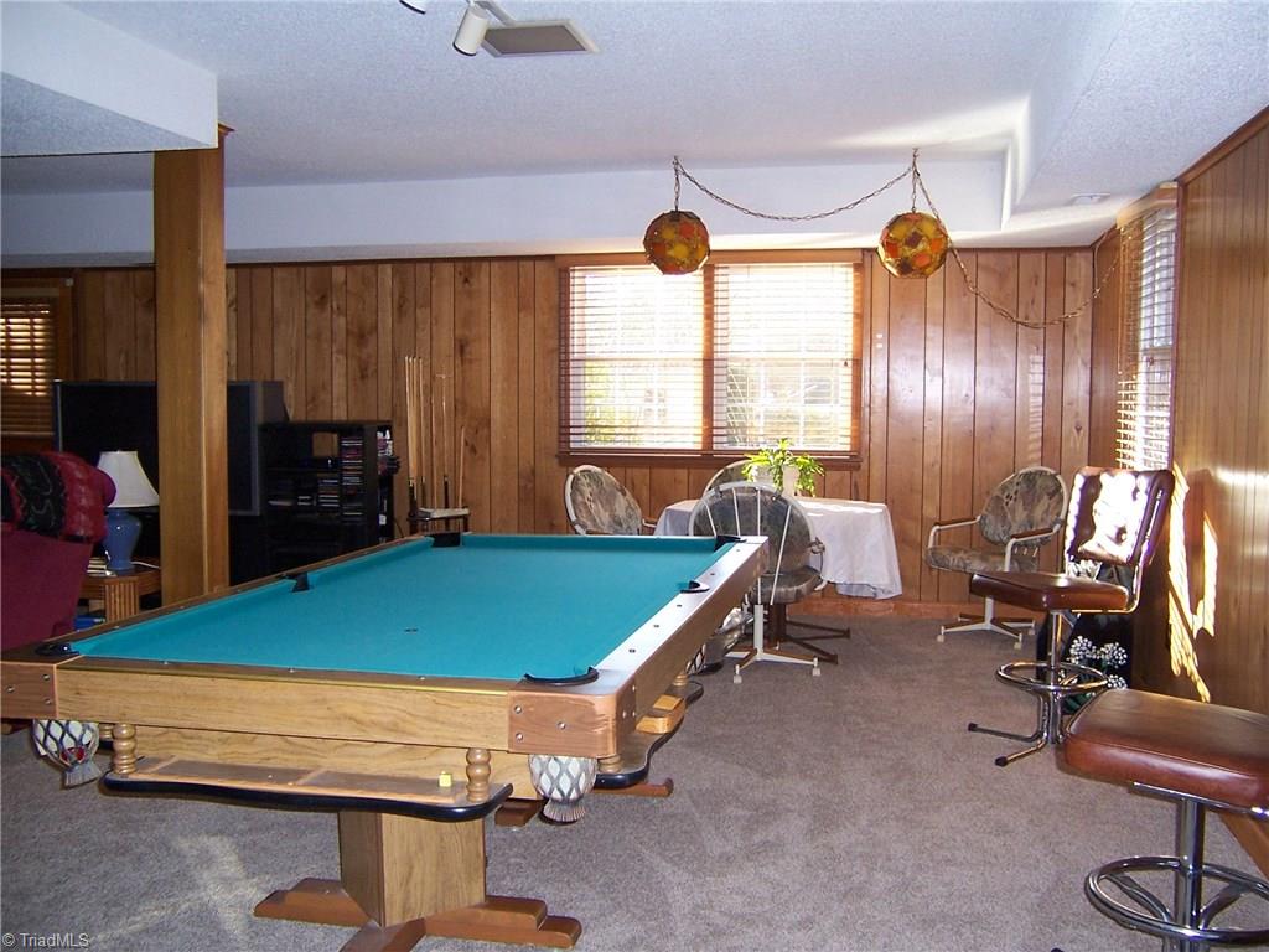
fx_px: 1210
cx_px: 634
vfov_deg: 42.9
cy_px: 476
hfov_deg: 55.4
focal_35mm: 33
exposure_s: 1/60
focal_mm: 5.5
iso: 140
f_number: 2.8
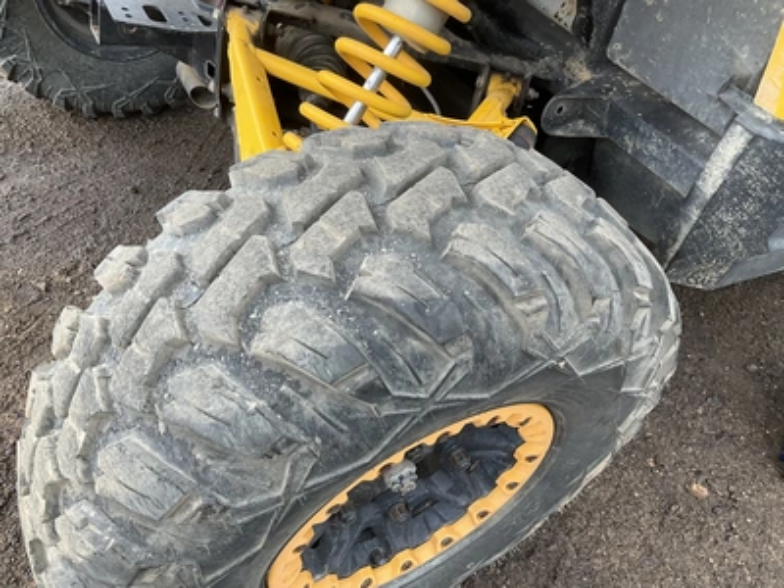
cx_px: 392
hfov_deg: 61.7
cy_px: 294
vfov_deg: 48.2
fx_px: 657
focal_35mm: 29
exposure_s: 1/122
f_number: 1.8
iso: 25
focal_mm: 3
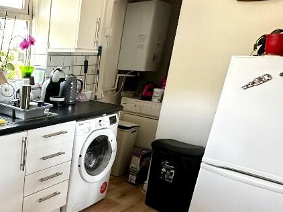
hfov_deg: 45.1
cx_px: -4
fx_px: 278
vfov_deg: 41.3
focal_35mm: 34
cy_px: 137
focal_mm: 2.22
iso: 200
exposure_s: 1/99
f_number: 2.2
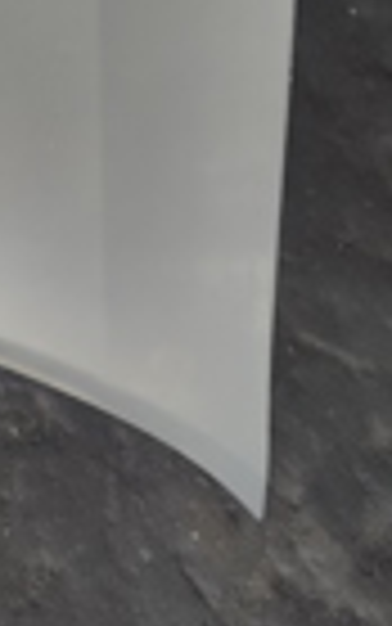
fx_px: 1434
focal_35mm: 84
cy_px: -392
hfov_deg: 15.2
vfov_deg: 20.1
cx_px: -18
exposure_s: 1/167
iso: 50
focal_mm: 6.06
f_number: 1.8
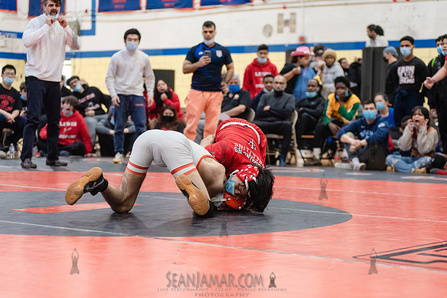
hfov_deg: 25.4
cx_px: 224
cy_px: 149
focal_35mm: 80
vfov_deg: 17.1
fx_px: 994
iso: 4000
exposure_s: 1/400
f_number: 3.5
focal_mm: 80
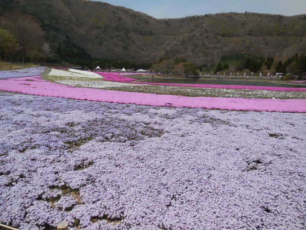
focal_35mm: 25
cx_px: 153
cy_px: 115
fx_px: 221
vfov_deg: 54.9
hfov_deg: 69.4
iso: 125
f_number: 6.2
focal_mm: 4.5
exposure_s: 1/800
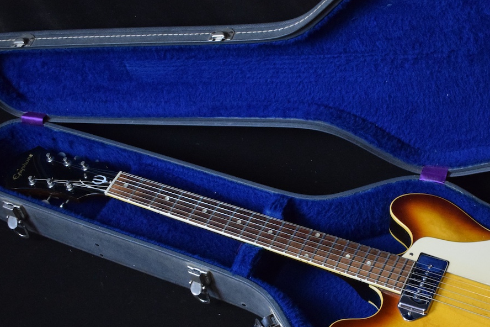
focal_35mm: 76
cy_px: 238
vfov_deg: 17.9
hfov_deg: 26.2
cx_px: 385
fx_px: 1034
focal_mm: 30
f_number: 4.2
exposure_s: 1/60
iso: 3200
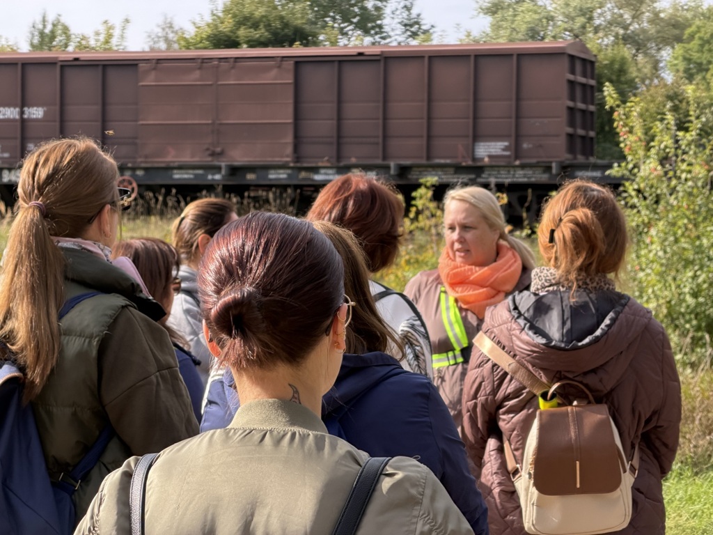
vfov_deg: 14.8
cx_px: 356
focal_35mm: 100
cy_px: 268
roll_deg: -0.4
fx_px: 2060
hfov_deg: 19.6
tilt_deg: -0.1
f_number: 2.8
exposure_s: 1/421
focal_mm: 16.89
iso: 50
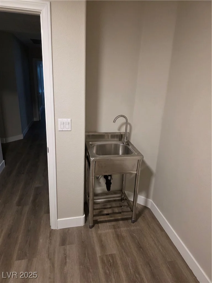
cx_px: 106
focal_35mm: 23
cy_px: 142
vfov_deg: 73.9
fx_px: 188
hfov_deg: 58.9
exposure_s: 1/120
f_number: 1.7
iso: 640
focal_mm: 6.3
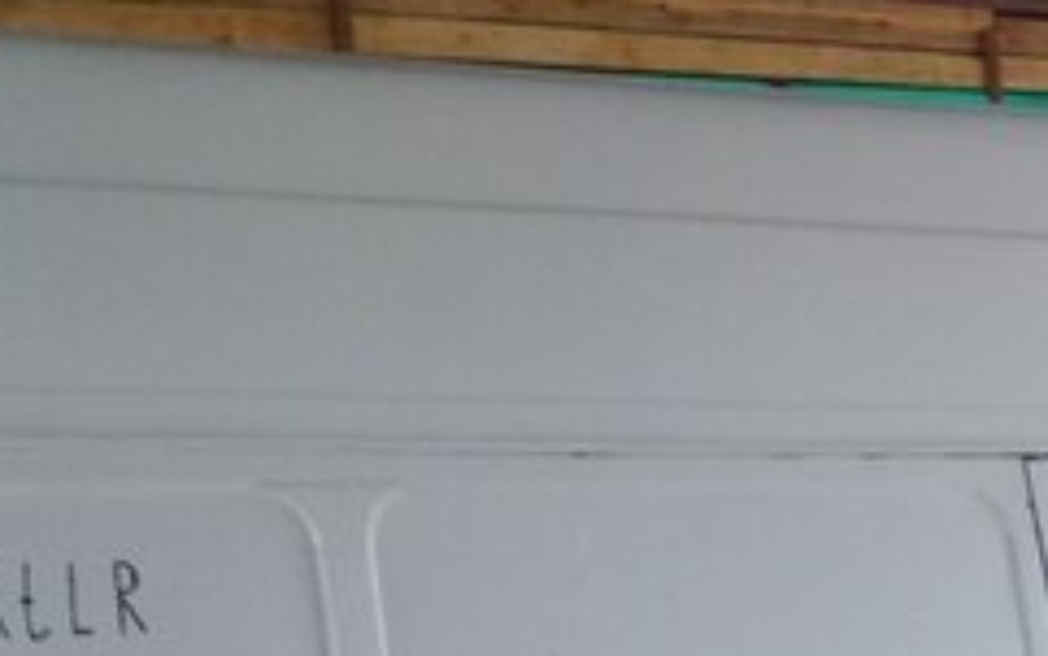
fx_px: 2572
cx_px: 1022
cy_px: 1027
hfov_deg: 22.2
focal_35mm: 90
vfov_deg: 13.6
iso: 100
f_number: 2.2
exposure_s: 1/100
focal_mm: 3.3
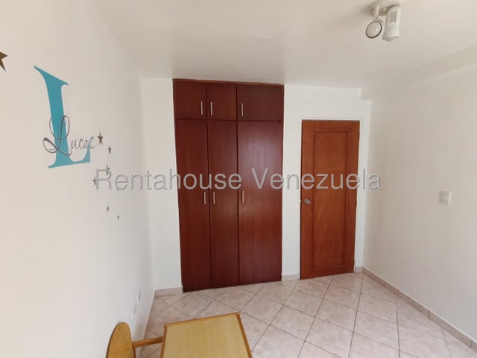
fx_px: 220
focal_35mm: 16
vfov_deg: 78.1
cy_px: 179
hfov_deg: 94.5
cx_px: 238
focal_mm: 1.65
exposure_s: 1/50
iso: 400
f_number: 2.2
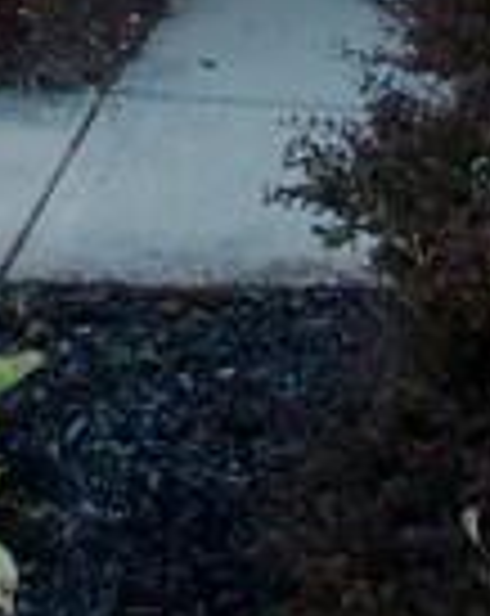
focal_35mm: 91
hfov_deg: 16.9
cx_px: 288
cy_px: -562
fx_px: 1651
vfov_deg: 16.7
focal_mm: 11
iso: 800
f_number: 8
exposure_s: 1/250
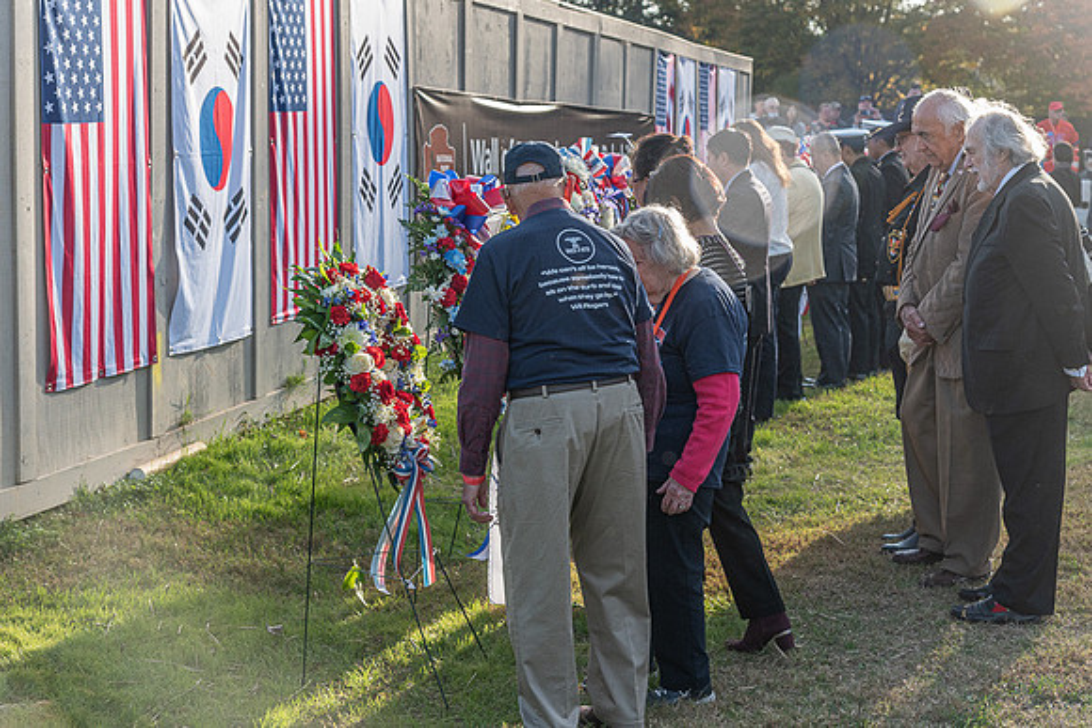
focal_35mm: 65
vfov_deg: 20.9
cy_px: 364
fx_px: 1972
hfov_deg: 31.0
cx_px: 546
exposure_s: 1/500
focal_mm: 65
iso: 500
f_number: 5.6
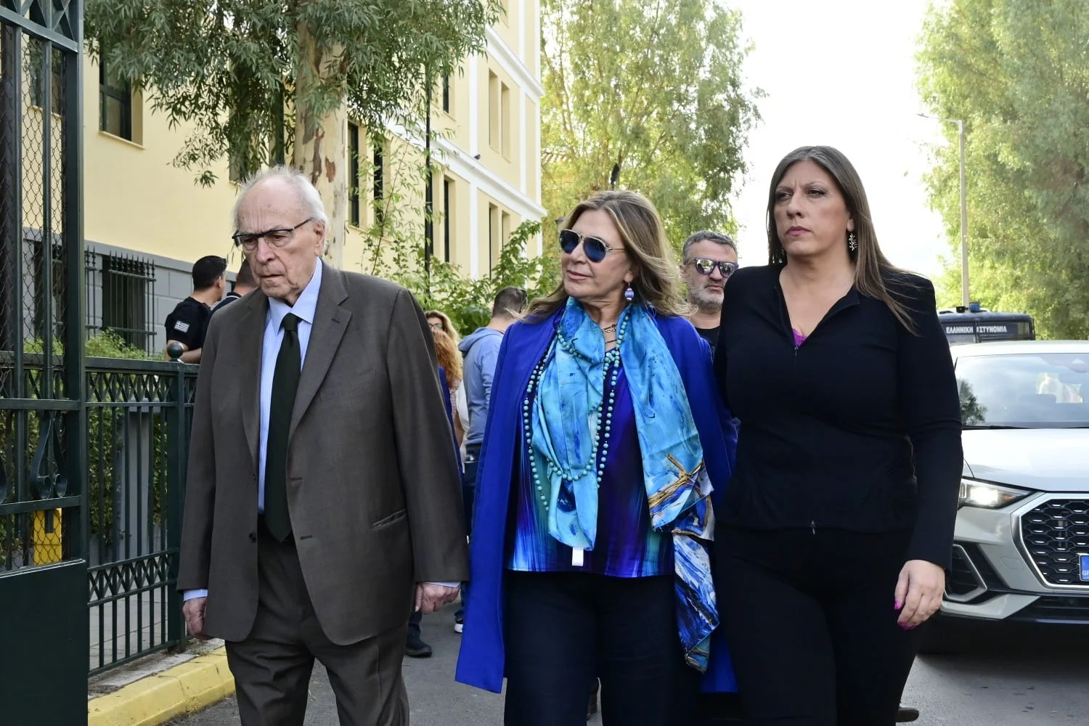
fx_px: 1724
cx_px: 544
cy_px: 363
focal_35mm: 57
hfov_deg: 35.1
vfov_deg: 23.8
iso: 1600
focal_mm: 38
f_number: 10
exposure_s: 1/400
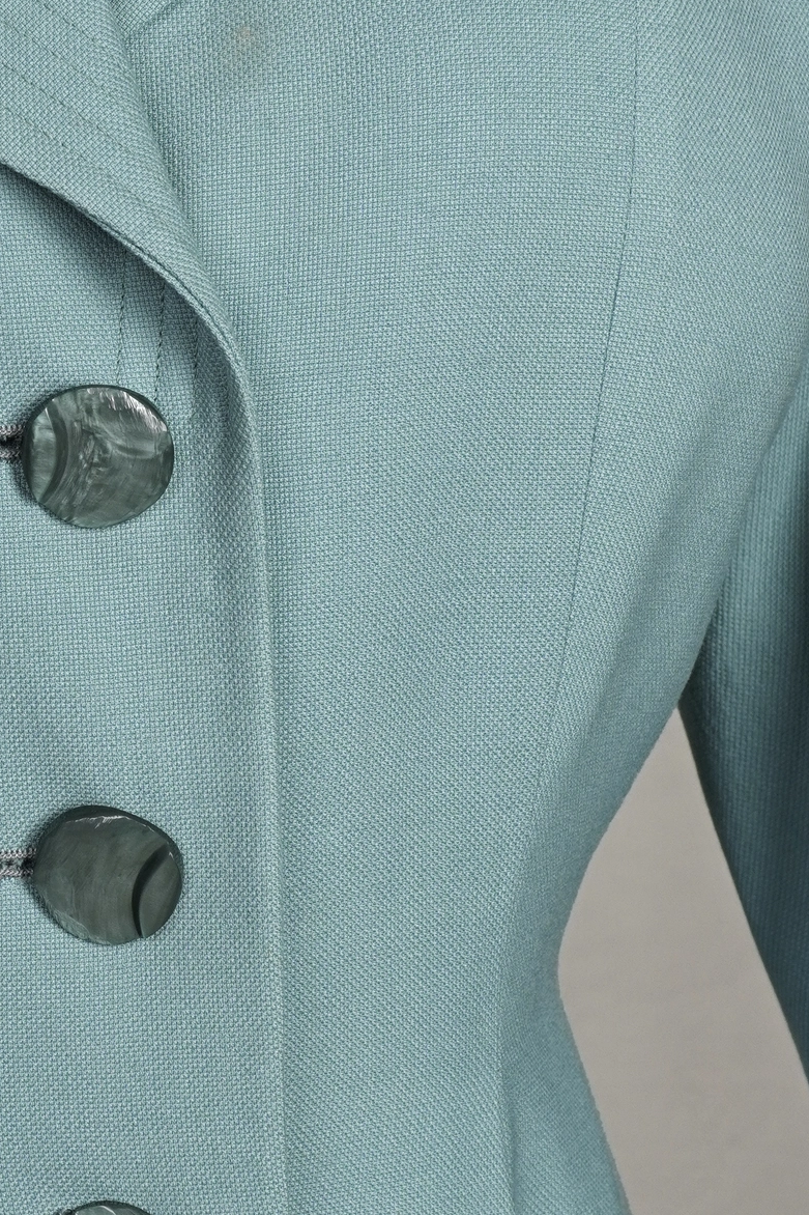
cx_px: -76
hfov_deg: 11.4
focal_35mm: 118
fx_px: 3978
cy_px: 487
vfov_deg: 17.3
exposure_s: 1/30
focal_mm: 32
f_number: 7.1
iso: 320
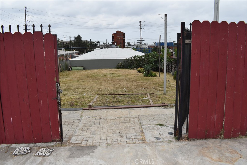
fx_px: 206
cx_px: 124
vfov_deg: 43.6
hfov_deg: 61.9
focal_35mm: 30
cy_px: 82
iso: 100
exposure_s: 1/200
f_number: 10
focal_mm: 20
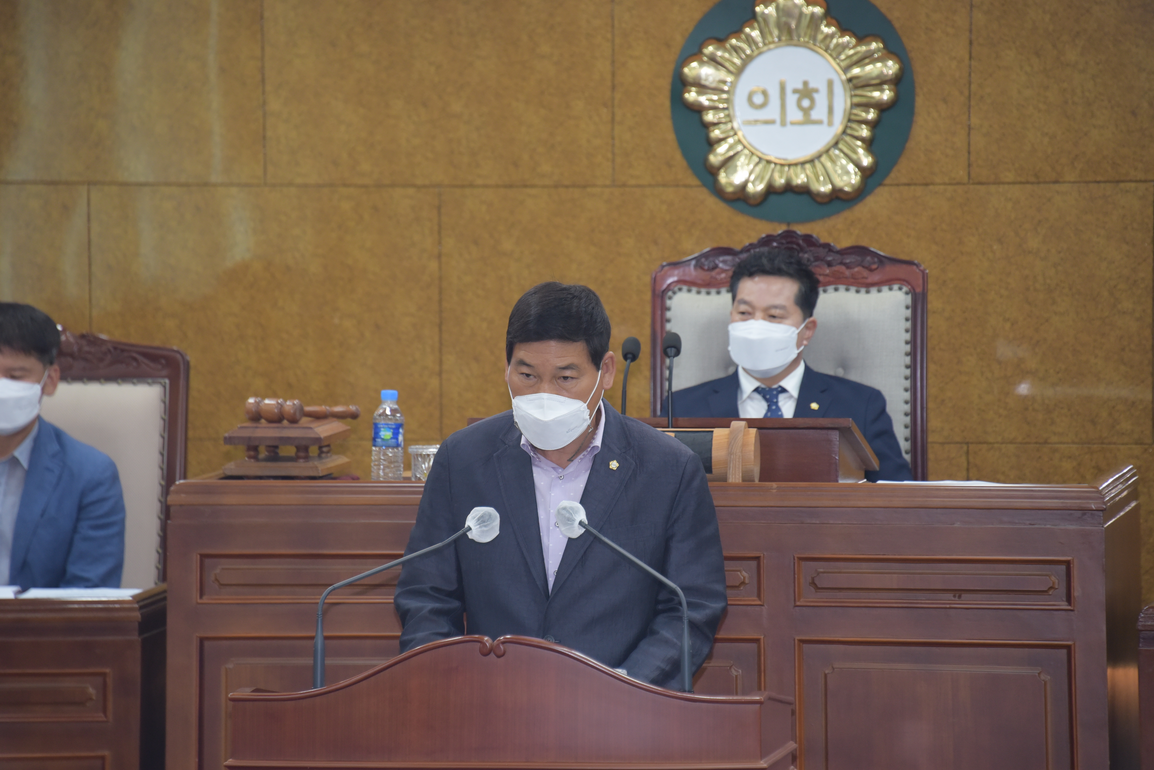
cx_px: 576
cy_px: 385
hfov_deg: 8.9
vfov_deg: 6.0
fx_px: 7407
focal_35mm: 231
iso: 2000
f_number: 5.6
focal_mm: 230
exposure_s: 1/200
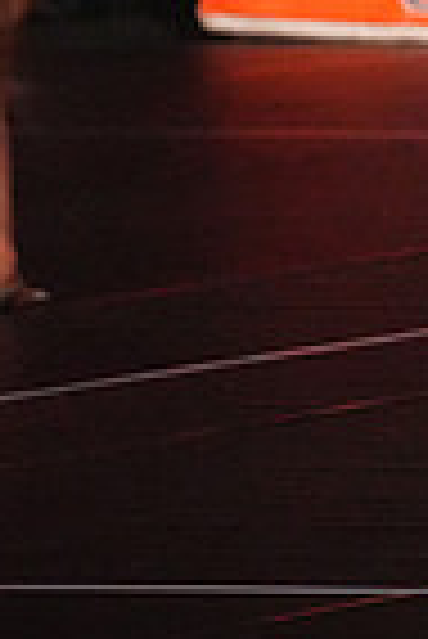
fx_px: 14498
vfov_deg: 2.5
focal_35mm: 815
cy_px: -137
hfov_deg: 1.7
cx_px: 1257
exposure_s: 1/1250
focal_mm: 200
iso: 16000
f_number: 4
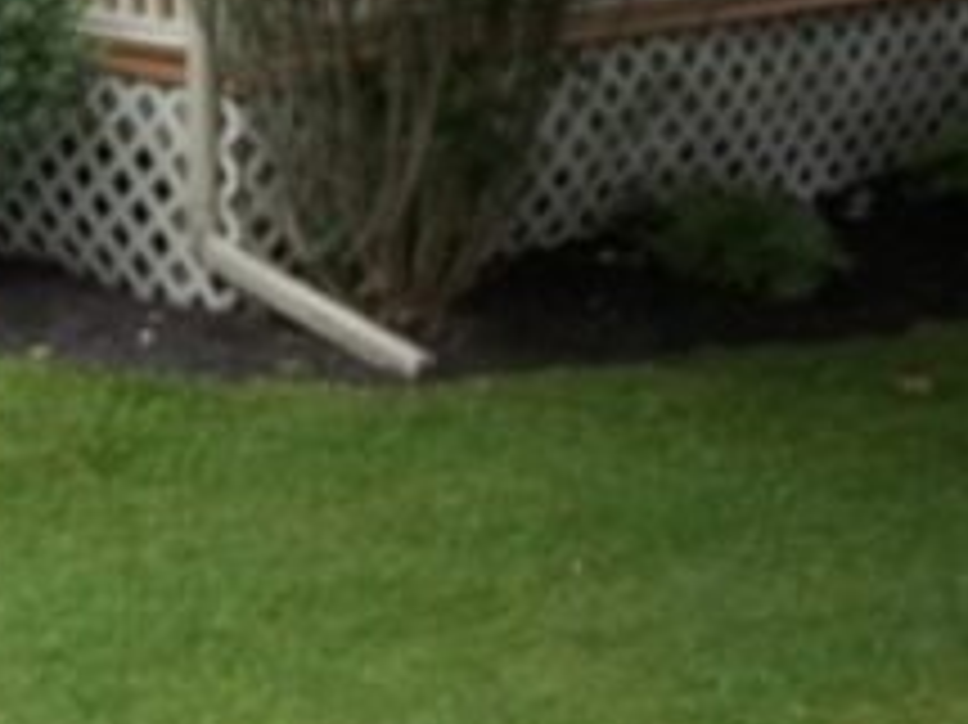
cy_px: -378
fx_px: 3438
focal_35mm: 123
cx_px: -140
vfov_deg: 11.5
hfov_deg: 15.5
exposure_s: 1/250
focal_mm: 5.9
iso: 64
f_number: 3.3
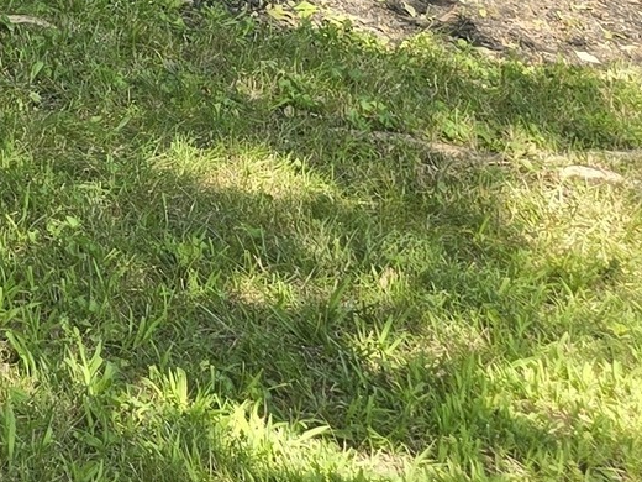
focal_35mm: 136
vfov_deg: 9.6
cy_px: -709
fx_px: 2522
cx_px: -1091
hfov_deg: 11.1
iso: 12
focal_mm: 6.3
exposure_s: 1/197
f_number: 1.7
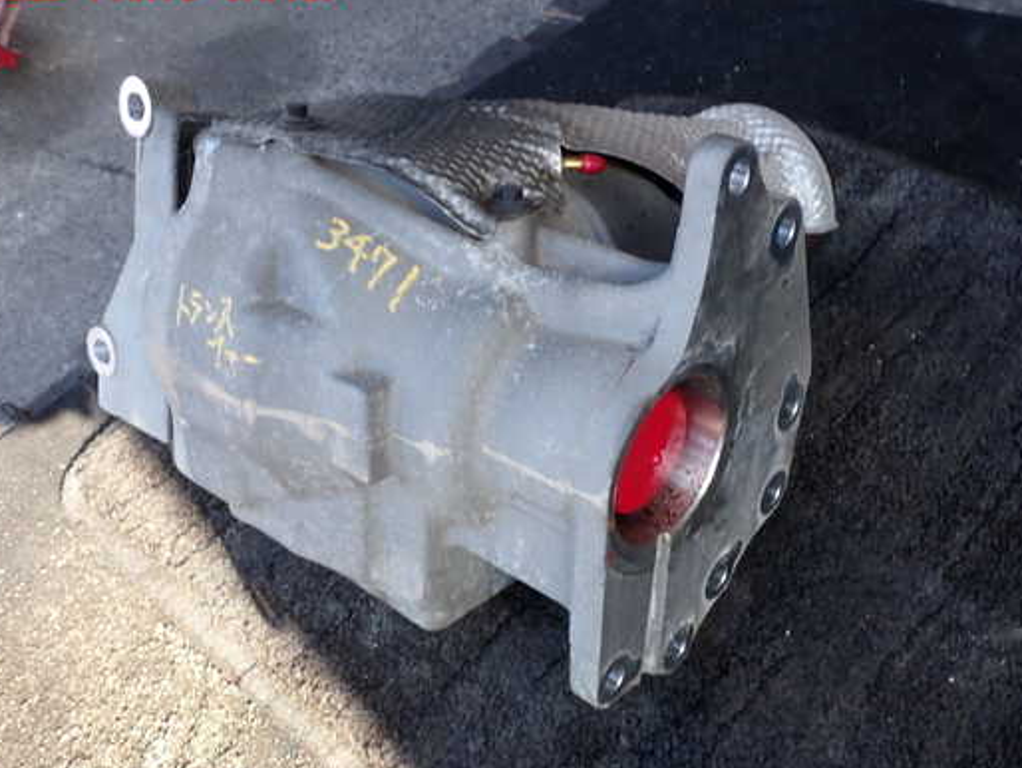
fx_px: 1034
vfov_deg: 40.7
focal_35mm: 35
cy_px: 410
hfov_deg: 52.5
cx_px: 567
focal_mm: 5.4
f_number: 3.2
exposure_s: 1/80
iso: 100
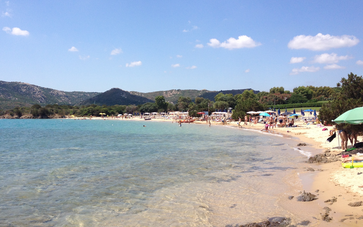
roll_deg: +0.5
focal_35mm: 44
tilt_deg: -1.6
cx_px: 160
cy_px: 113
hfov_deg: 45.2
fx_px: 435
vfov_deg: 29.2
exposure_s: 1/2045
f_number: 2.4
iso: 50
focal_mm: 4.28
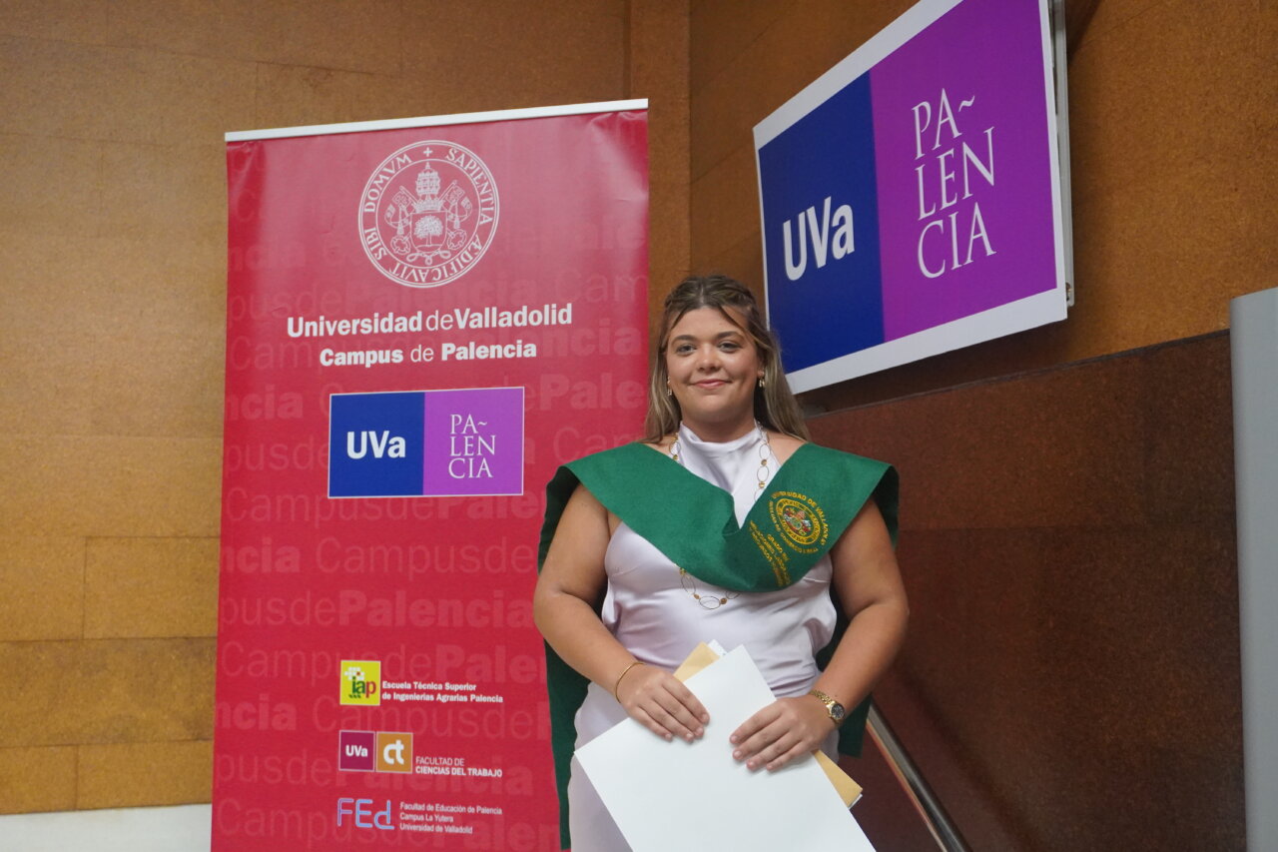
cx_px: 639
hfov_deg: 51.3
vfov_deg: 35.5
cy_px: 426
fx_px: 1331
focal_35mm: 38
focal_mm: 25
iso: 3200
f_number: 4.5
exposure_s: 1/160
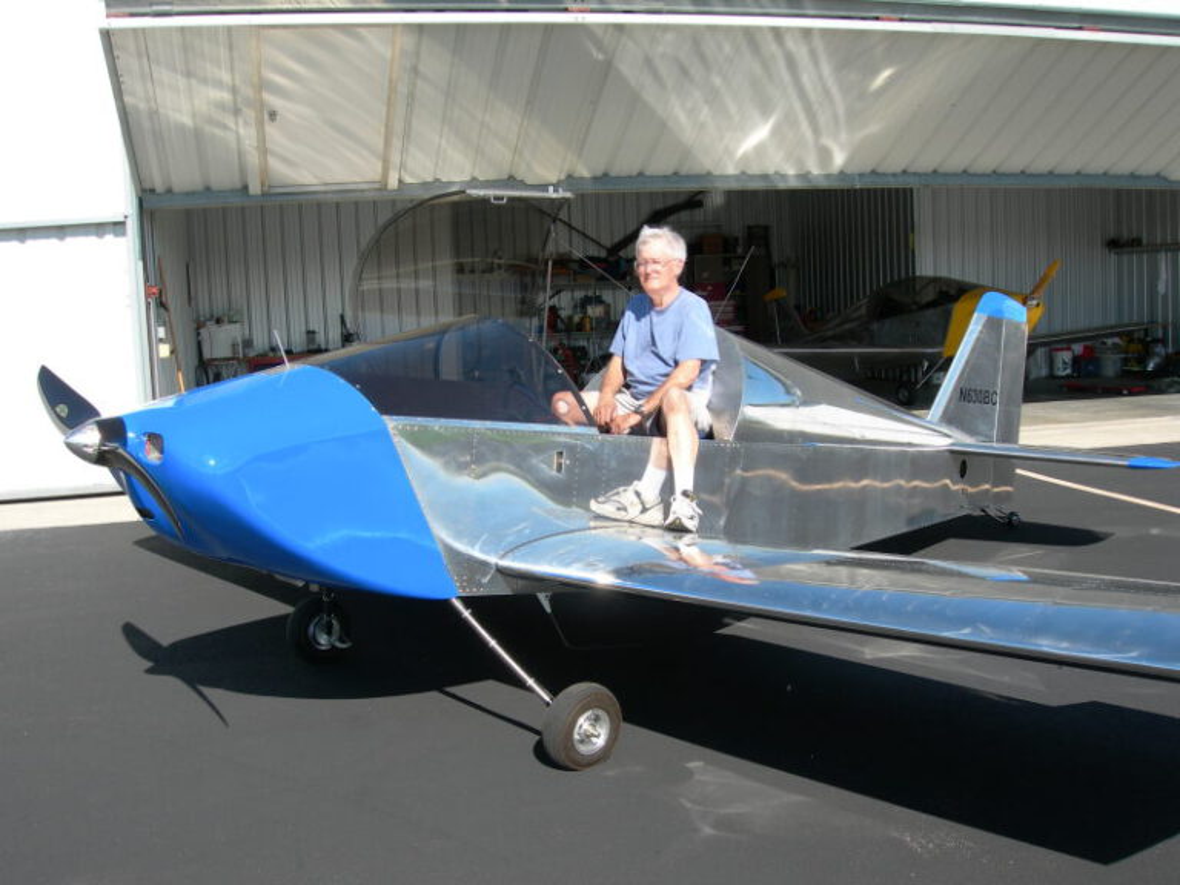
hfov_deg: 49.0
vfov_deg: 37.7
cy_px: 442
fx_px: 1295
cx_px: 590
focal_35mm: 38
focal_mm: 7.8
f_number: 4.8
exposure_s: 1/445
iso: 50
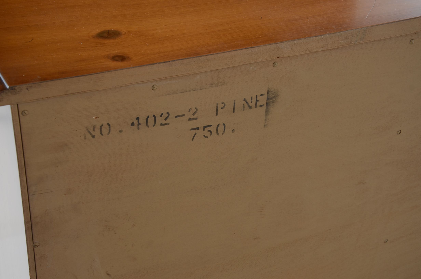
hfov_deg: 32.0
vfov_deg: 21.5
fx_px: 735
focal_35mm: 63
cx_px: 210
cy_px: 140
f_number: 7.1
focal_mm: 42
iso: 125
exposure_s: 1/80
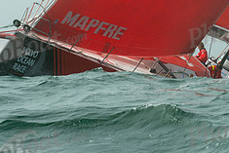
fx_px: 3456
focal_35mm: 543
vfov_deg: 2.5
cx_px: 138
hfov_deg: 3.8
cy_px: -14
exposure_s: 1/1250
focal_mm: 220
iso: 280
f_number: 8
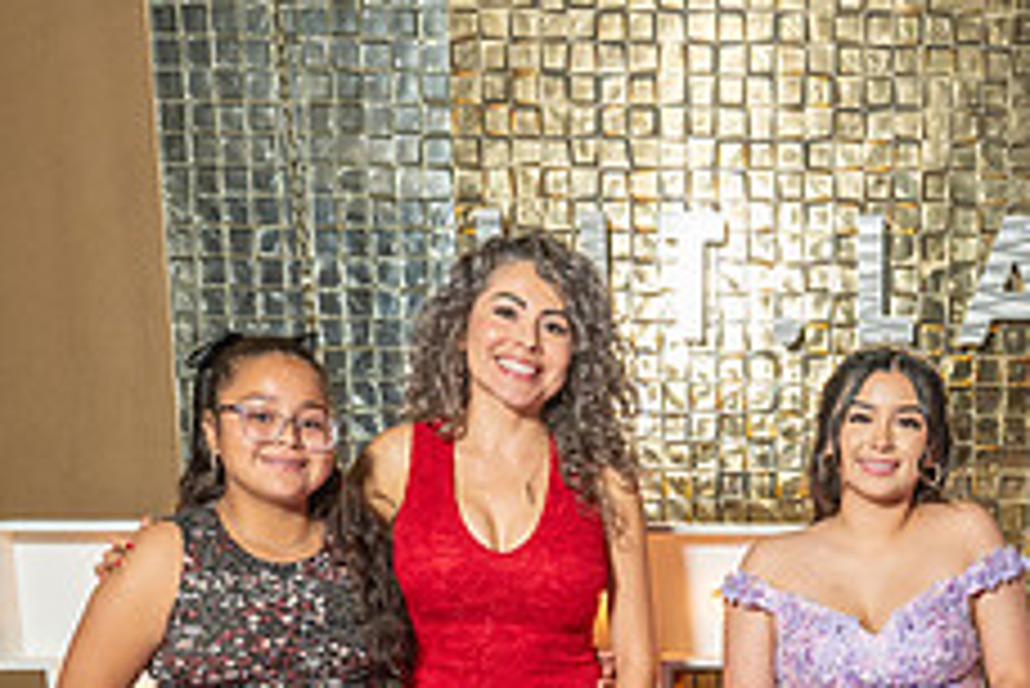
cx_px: 859
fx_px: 1889
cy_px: 934
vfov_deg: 18.9
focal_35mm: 66
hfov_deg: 29.6
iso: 640
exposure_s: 1/125
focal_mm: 24
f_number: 5
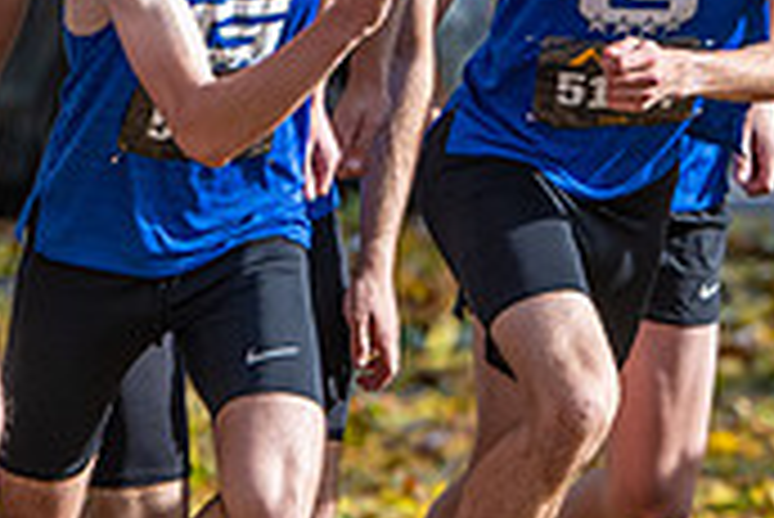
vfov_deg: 1.3
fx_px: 23454
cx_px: 1148
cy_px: 433
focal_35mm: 1090
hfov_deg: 1.9
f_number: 2.8
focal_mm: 185
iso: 100
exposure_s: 1/1000
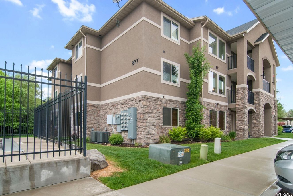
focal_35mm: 18
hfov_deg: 90.0
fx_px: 147
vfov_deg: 67.5
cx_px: 146
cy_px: 98
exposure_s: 1/100
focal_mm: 12
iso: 200
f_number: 5
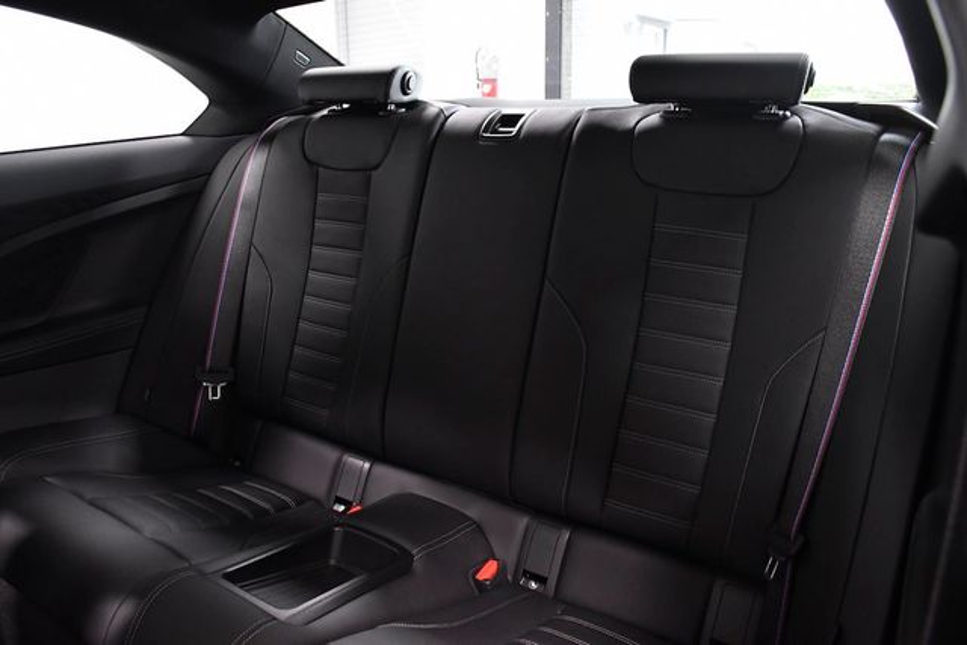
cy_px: 322
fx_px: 725
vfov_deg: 48.0
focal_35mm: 27
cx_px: 484
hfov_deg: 67.4
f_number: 5.6
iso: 2500
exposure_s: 1/50
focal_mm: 18
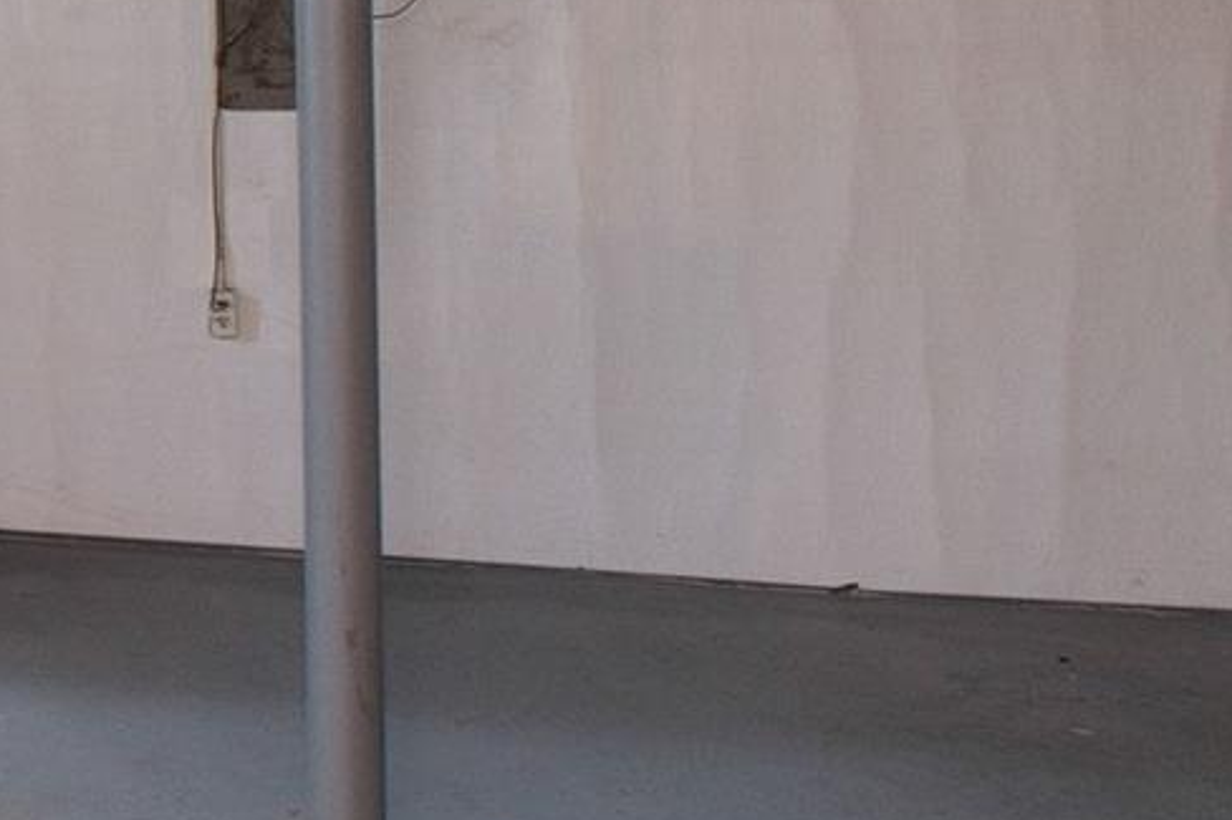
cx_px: -899
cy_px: 32
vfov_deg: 20.9
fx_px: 2155
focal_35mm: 63
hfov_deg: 22.0
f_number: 7.1
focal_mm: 10
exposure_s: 1/30
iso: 1000
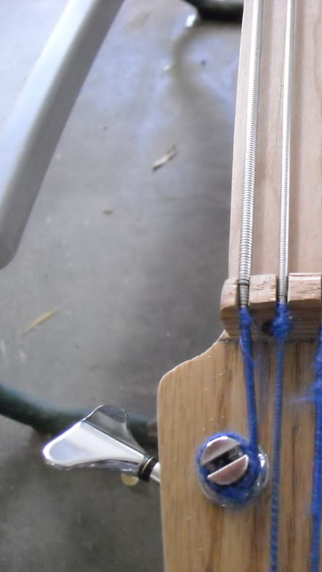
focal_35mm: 51
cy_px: 286
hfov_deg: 22.5
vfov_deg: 40.6
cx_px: 332
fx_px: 774
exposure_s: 1/80
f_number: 2.8
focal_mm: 5.7
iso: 800
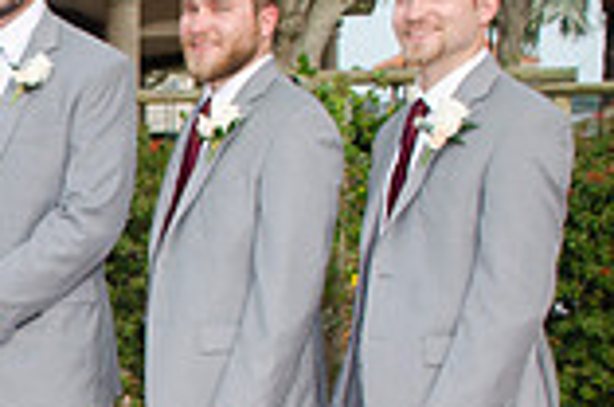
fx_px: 2264
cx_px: -250
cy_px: 430
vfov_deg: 10.2
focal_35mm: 133
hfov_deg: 14.6
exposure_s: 1/250
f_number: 7.1
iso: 100
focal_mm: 24
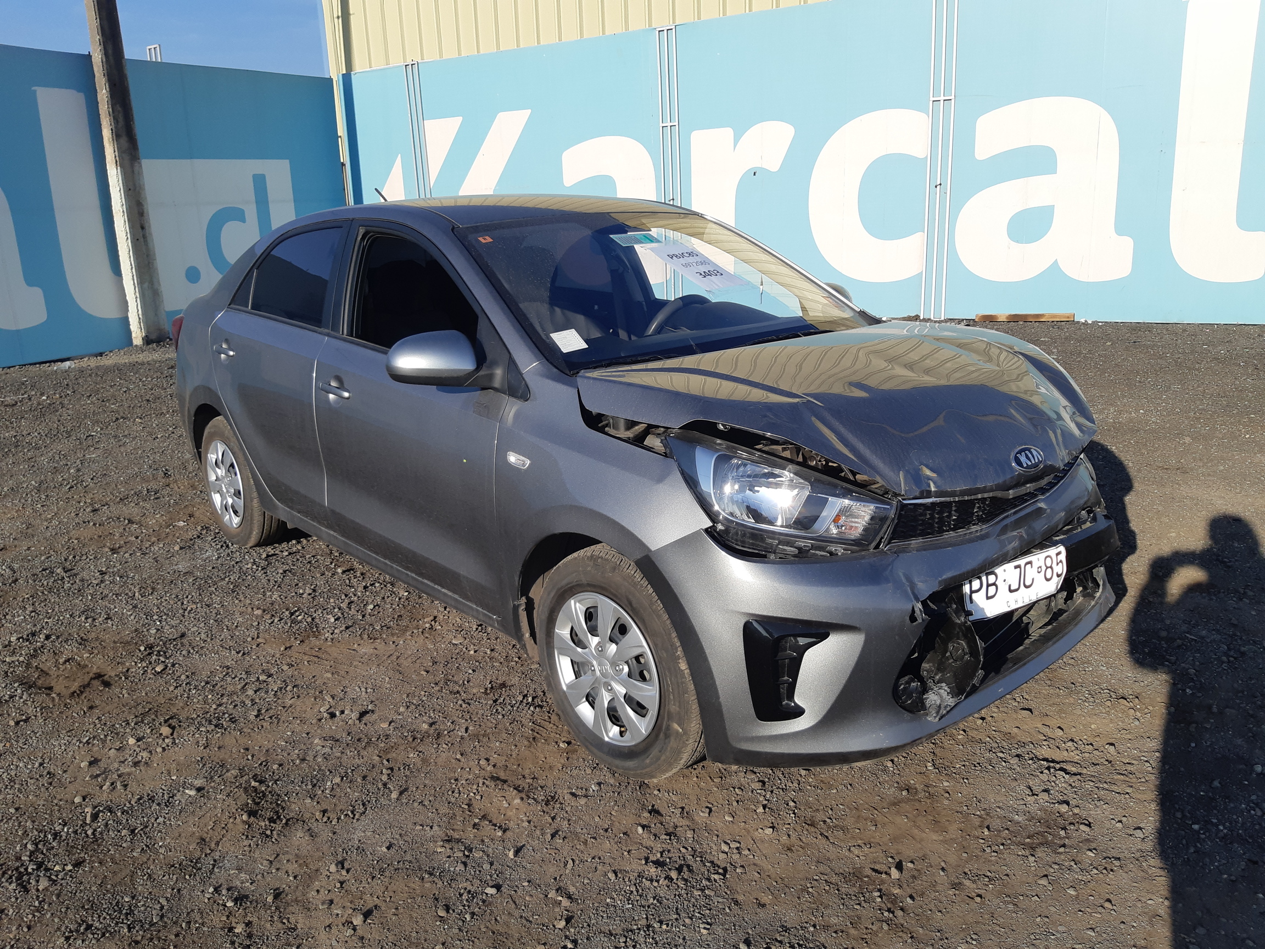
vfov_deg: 53.1
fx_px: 950
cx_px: 632
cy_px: 474
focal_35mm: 26
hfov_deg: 67.3
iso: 40
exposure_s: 1/1923
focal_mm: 3.93
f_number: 1.7
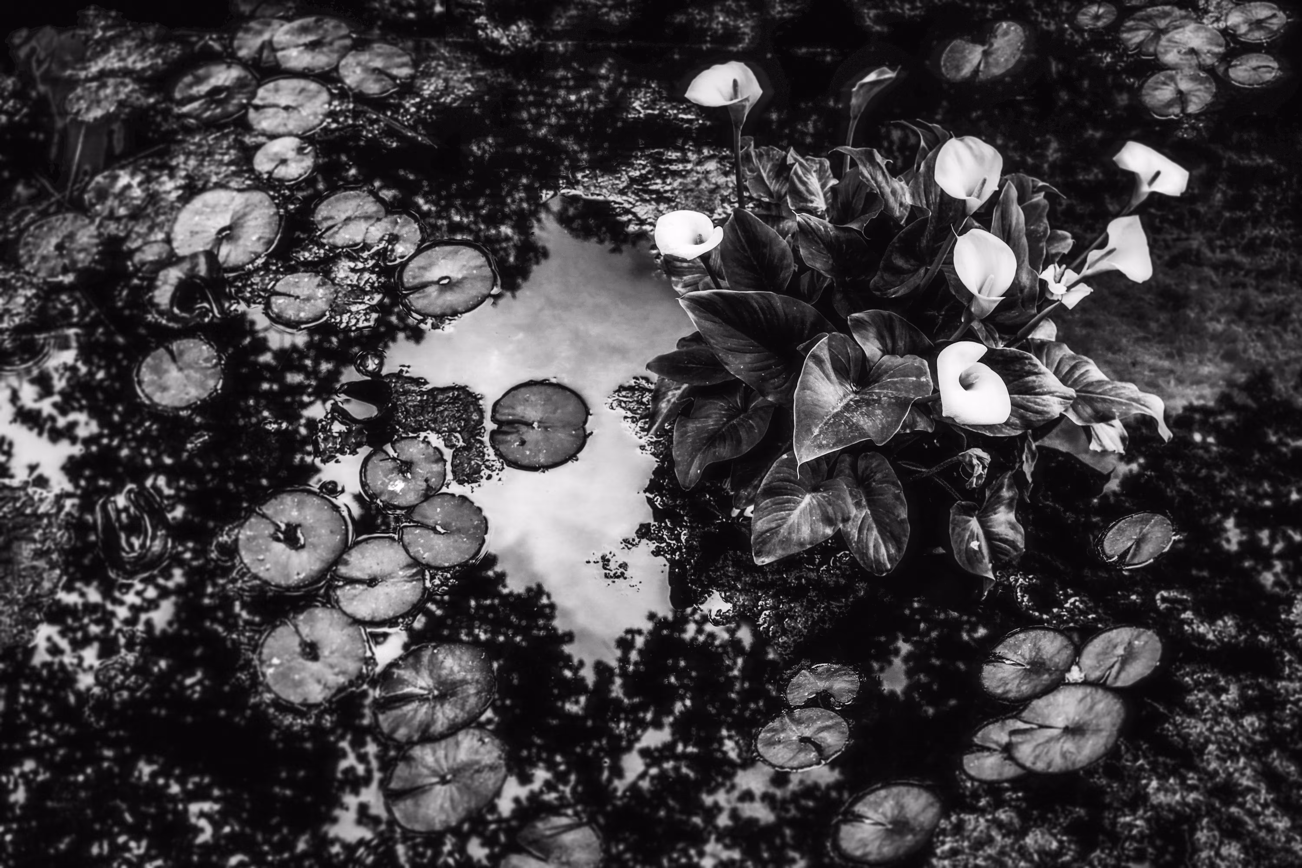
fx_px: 1302
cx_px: 651
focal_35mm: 36
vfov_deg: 36.9
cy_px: 434
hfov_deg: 53.1
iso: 800
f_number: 7.1
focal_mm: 36
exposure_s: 1/100
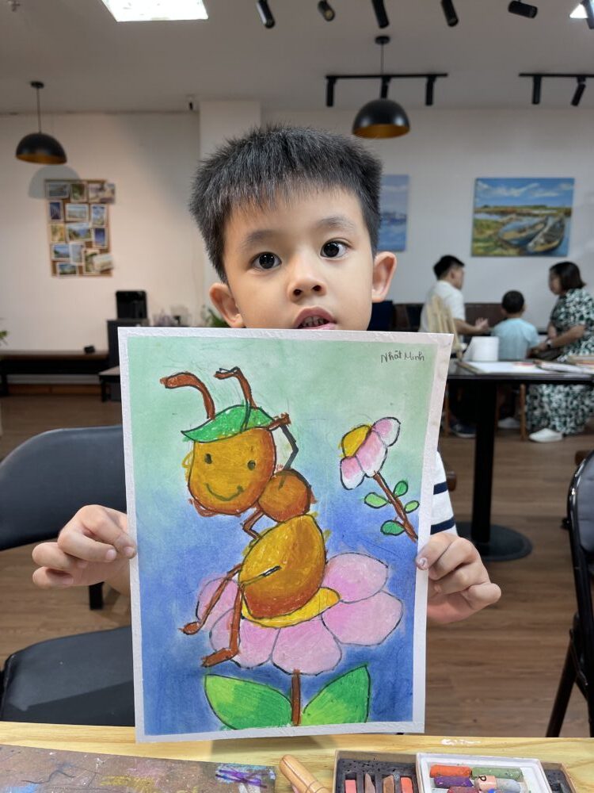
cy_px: 396
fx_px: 572
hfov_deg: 54.9
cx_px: 297
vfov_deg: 69.4
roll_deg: -0.2
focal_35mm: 25
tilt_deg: -9.8
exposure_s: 1/100
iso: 50
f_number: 1.6
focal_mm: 5.1
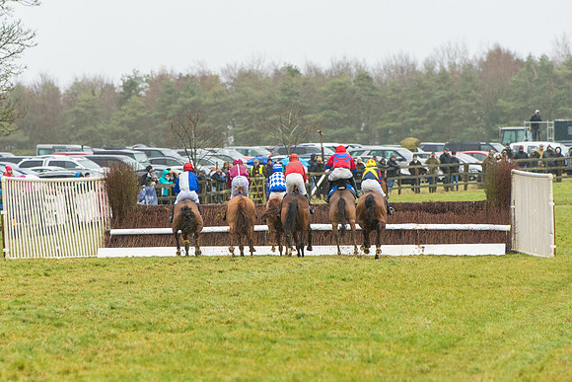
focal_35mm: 331
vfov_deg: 4.2
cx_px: 283
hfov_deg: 6.2
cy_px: 191
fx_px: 5253
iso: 1000
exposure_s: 1/1000
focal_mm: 200
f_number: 4
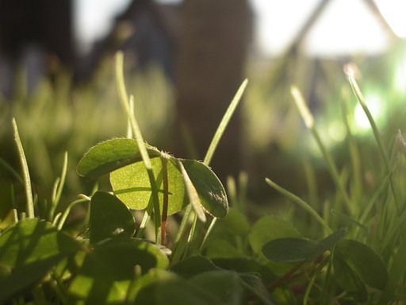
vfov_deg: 23.7
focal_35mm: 62
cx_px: 203
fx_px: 727
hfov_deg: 31.2
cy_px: 152
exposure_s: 1/400
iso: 80
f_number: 3.5
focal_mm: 10.2
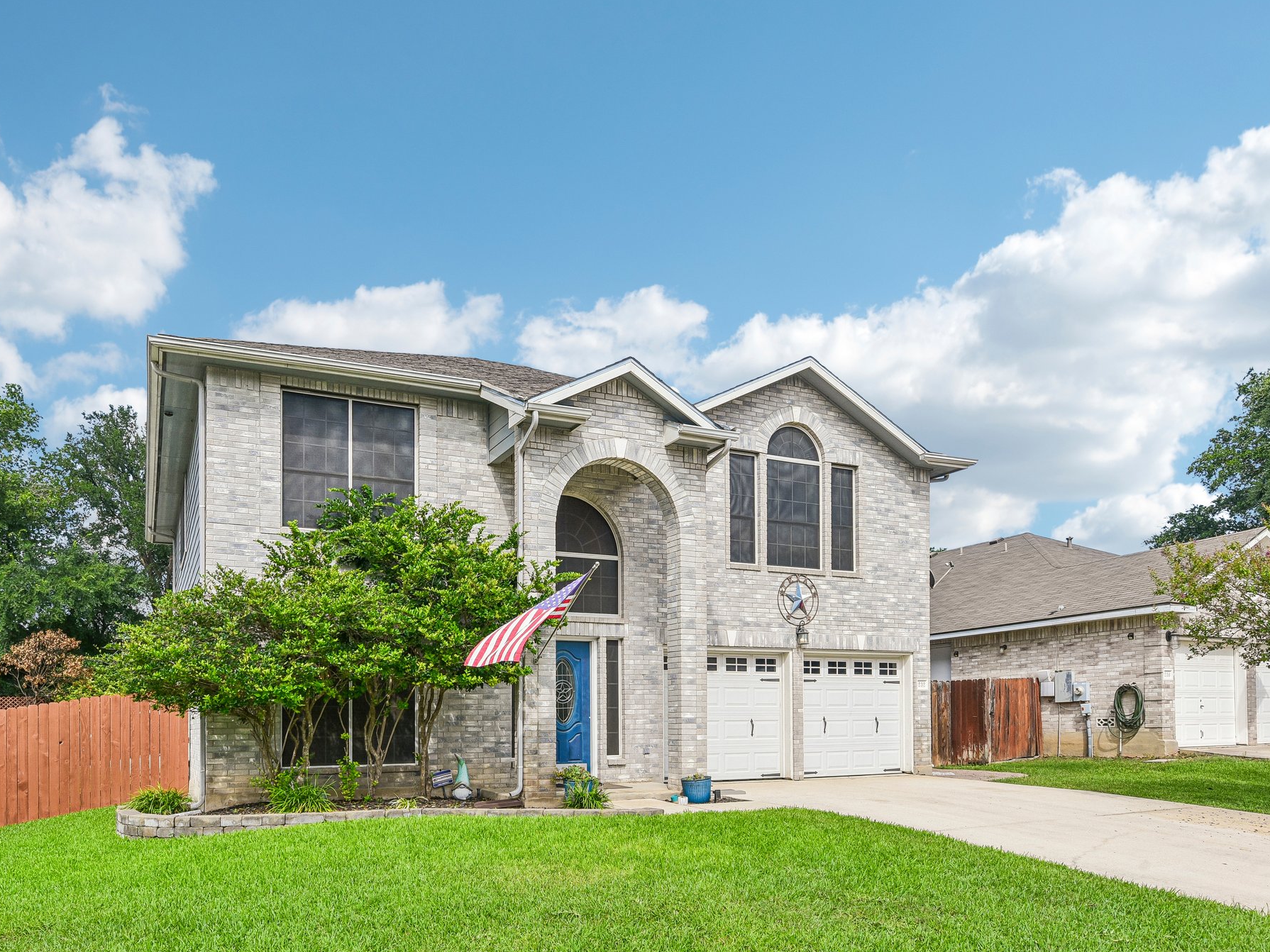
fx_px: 807
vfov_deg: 61.1
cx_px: 558
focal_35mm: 22
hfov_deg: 76.1
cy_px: 480
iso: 400
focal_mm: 20
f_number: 8
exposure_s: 1/400
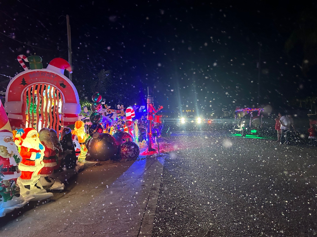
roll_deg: +0.6
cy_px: 118
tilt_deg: +0.2
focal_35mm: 26
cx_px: 158
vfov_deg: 53.1
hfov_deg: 67.3
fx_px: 238
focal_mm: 5.7
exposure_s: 1/40
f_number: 1.5
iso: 640
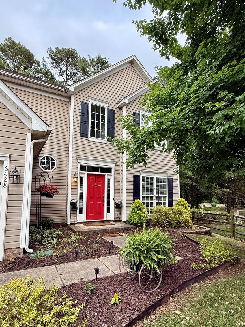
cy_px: 179
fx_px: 179
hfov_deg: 68.6
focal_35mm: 19
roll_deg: -0.5
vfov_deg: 84.4
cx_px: 115
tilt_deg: +5.6
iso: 125
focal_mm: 2.22
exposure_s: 1/99
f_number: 2.2
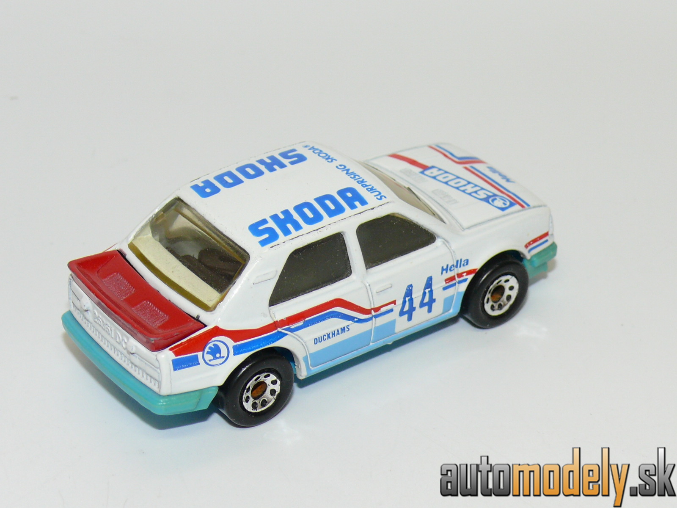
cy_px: 254
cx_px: 338
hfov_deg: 19.3
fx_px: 1995
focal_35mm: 102
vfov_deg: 14.5
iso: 100
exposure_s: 1/30
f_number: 4
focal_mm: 13.3
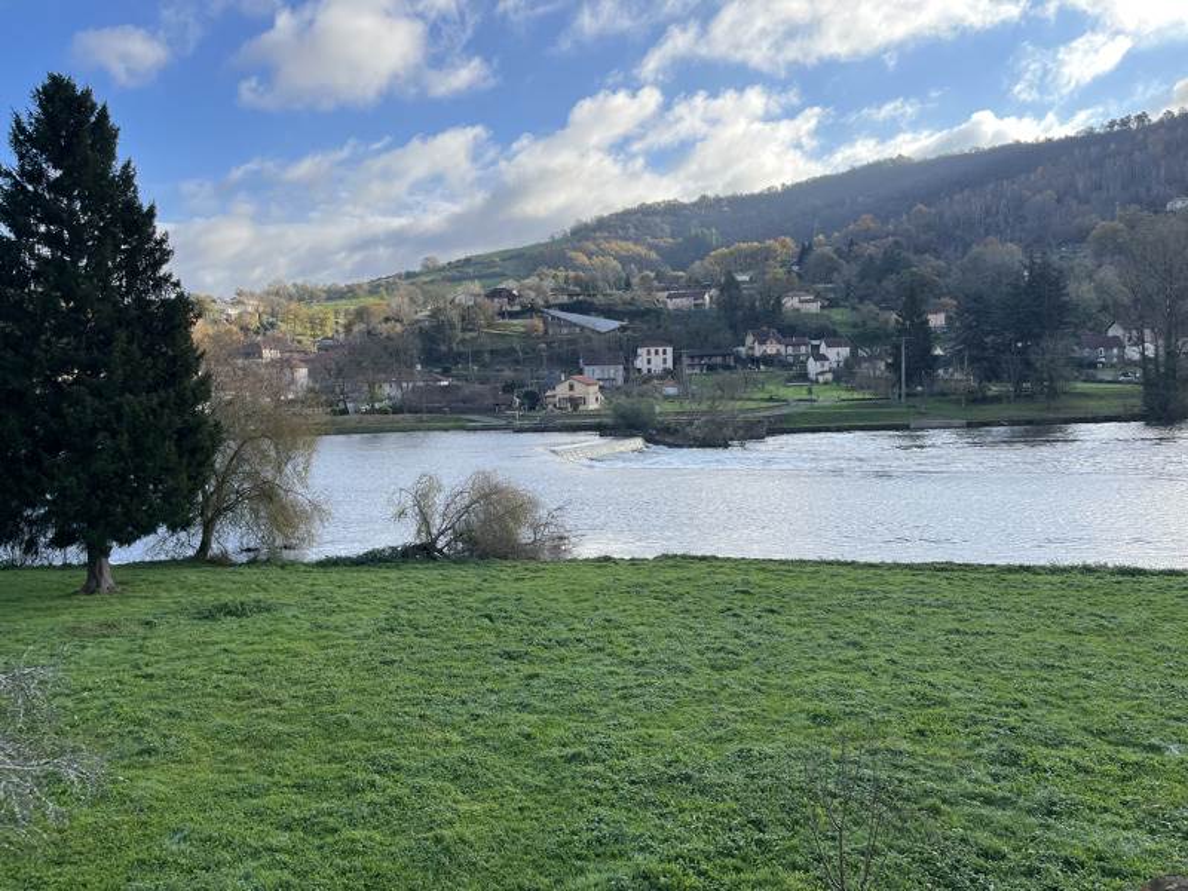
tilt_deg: -6.6
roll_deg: +2.5
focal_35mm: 26
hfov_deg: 67.3
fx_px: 892
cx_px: 594
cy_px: 446
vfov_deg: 53.1
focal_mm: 5.1
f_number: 1.6
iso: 50
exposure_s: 1/1404
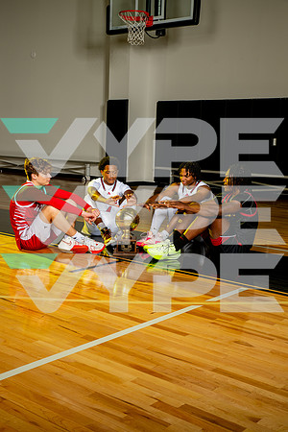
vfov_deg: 41.1
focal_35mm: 48
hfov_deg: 28.1
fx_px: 576
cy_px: 216
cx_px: 144
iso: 100
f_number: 8
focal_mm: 48
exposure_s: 1/125
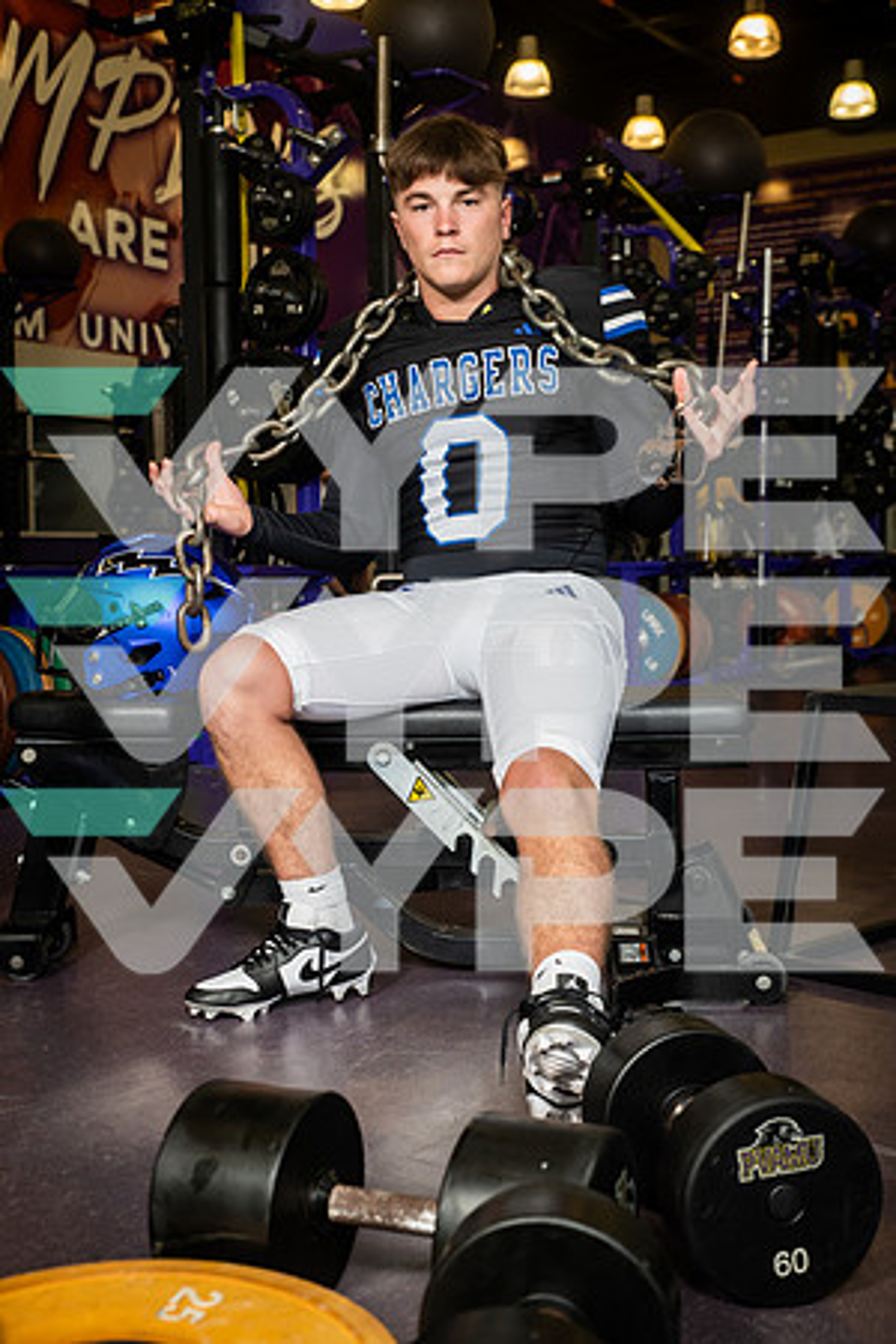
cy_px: 672
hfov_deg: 29.2
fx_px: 1717
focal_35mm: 46
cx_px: 448
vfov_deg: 42.7
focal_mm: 46
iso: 500
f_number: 5.6
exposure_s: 1/250
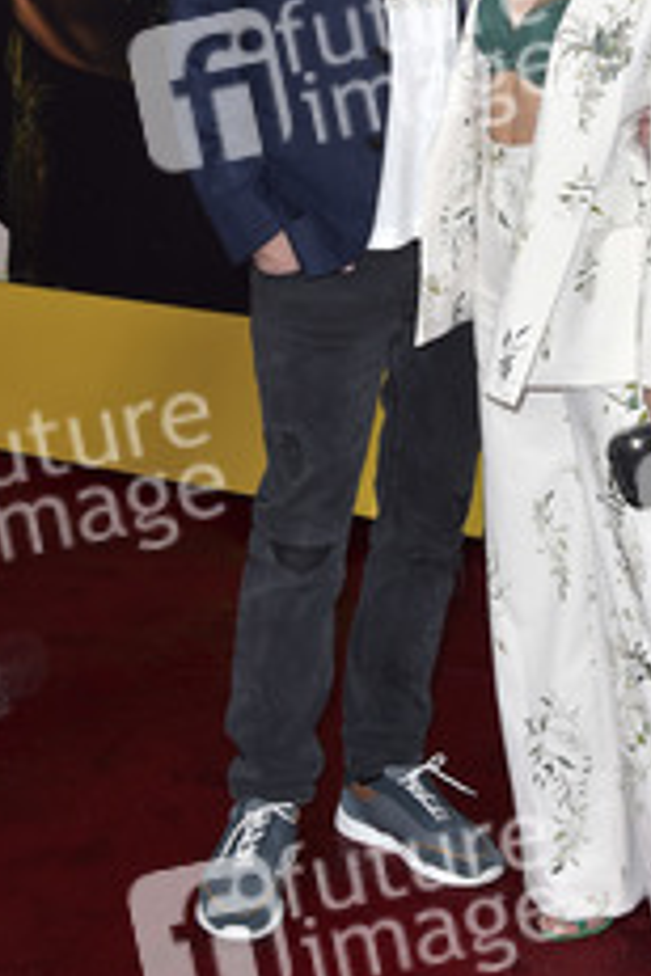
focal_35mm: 83
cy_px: 283
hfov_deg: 16.4
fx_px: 2251
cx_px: 471
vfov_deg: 24.3
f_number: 6.3
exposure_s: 1/250
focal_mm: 48
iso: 400
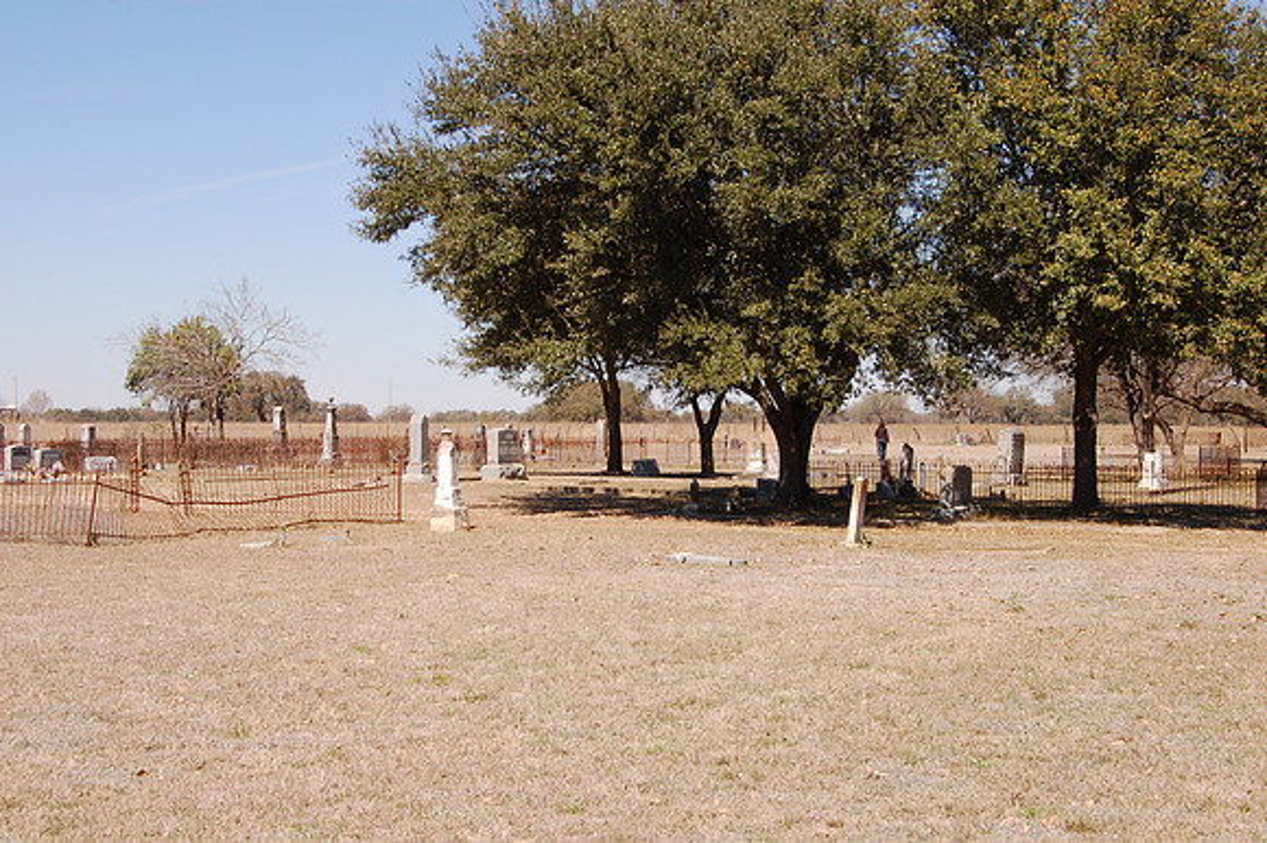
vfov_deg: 23.8
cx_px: 634
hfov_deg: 35.1
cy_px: 422
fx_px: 2005
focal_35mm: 57
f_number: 11
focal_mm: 38
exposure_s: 1/160
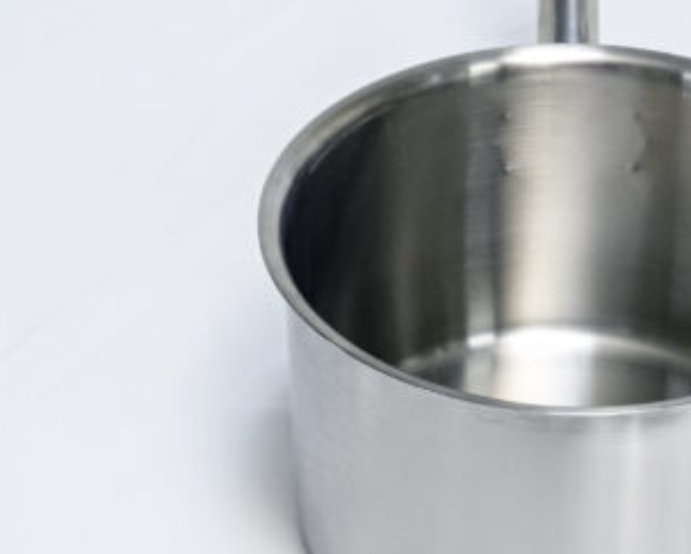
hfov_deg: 13.4
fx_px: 2927
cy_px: 276
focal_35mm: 143
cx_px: 531
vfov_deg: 10.8
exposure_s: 1/125
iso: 6400
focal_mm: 66
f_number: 14
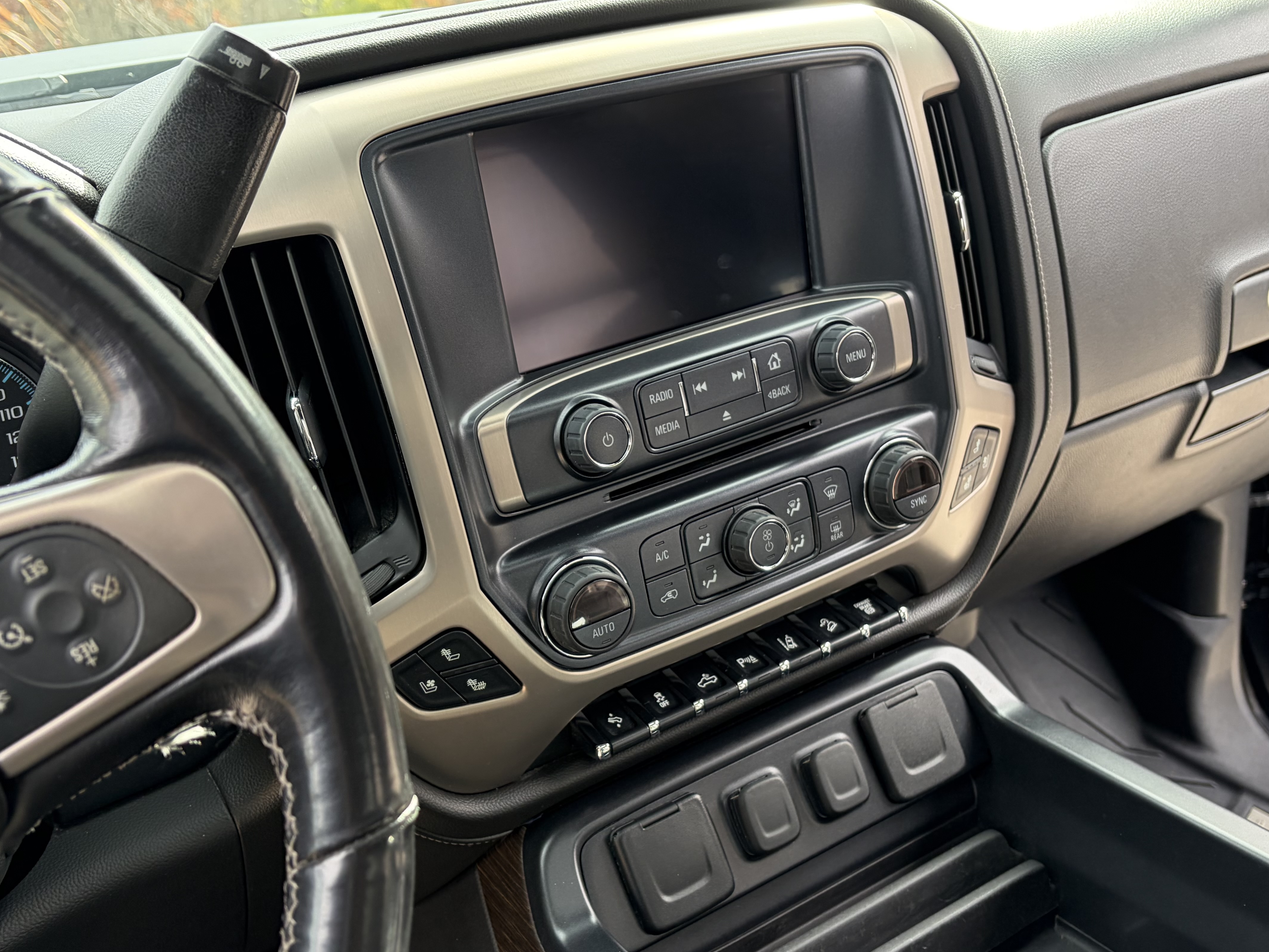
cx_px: 638
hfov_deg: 52.6
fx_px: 1283
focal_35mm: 35
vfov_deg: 40.5
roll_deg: +6.0
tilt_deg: -24.9
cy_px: 573
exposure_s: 1/187
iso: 125
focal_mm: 5.96
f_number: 1.6
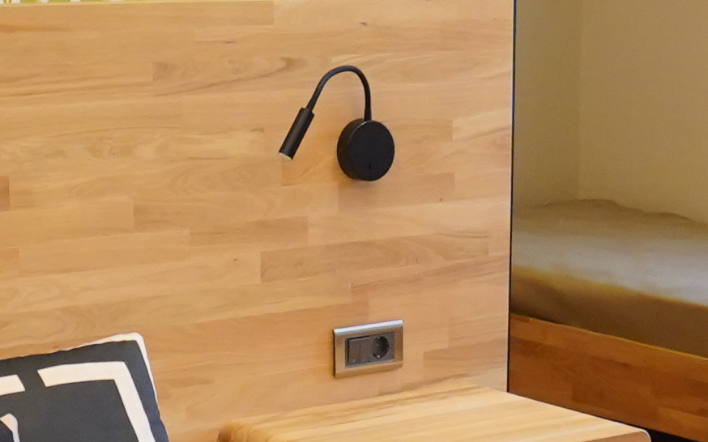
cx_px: 612
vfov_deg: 11.2
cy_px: 691
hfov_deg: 18.4
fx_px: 2161
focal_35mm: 112
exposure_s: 1/100
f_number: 4
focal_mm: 16
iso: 1600
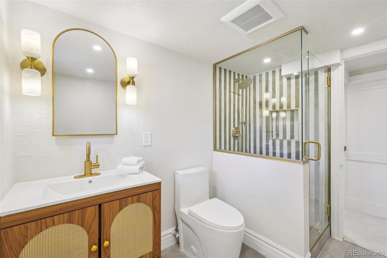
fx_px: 161
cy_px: 129
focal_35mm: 15
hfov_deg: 100.4
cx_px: 194
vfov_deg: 77.3
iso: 800
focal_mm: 10
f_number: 8
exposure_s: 1/10
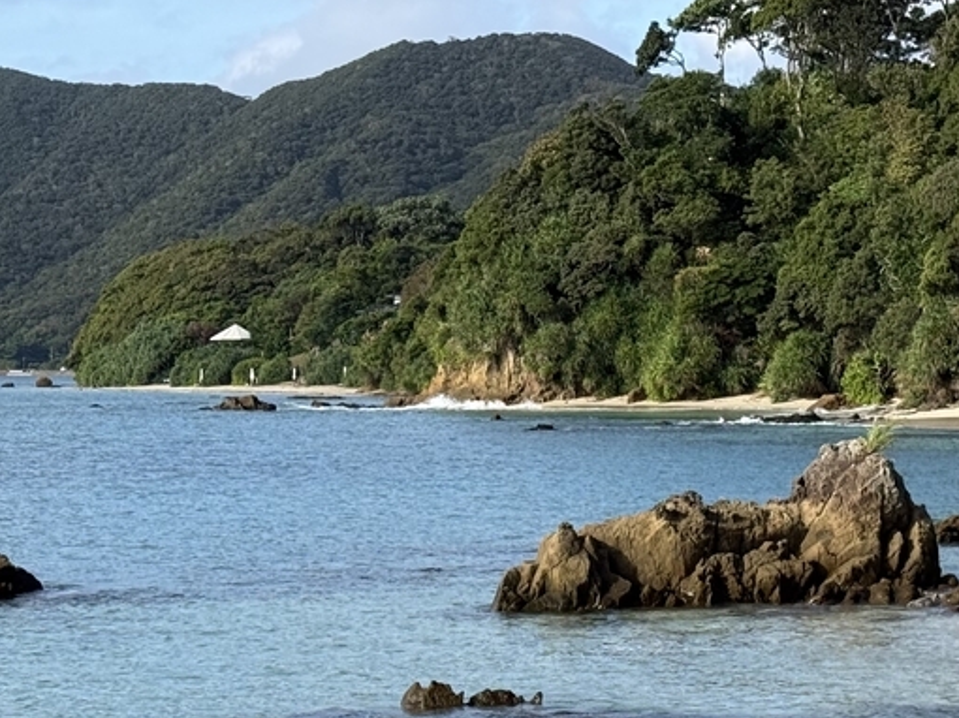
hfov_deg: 17.4
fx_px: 3129
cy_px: 752
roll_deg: +0.7
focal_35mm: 113
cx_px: 560
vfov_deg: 12.9
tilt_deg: -7.3
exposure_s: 1/2976
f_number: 1.78
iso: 80
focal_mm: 6.76
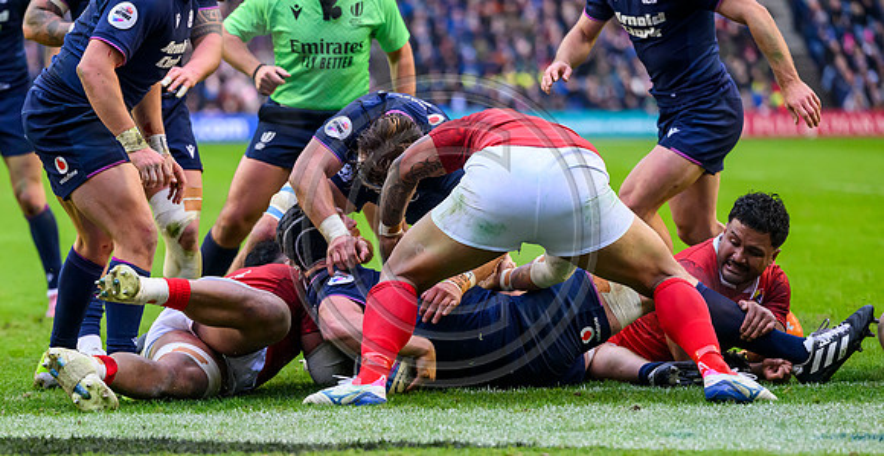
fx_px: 6090
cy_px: 366
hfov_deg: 8.3
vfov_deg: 4.3
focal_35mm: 265
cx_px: 336
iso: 4000
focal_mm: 200
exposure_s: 1/1250
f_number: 4
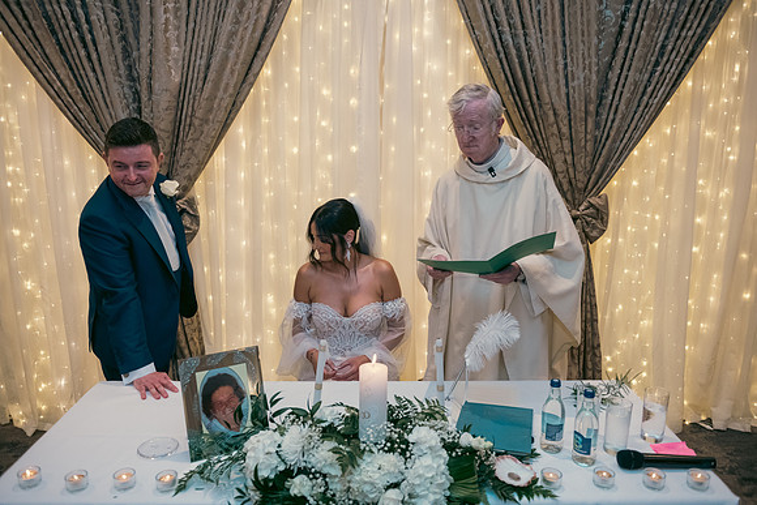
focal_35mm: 28
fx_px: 589
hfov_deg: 65.5
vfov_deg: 46.4
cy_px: 252
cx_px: 378
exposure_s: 1/160
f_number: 3.5
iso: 800
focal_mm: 28
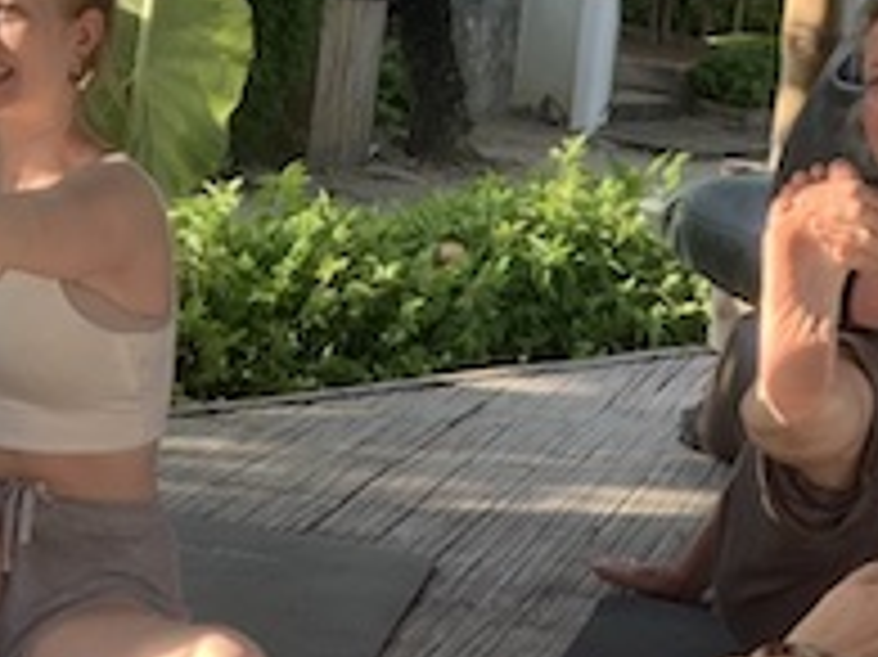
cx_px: 630
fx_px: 2915
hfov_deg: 17.1
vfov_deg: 12.5
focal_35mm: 115
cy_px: 830
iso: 20
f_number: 2.2
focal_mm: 2.87
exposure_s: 1/121
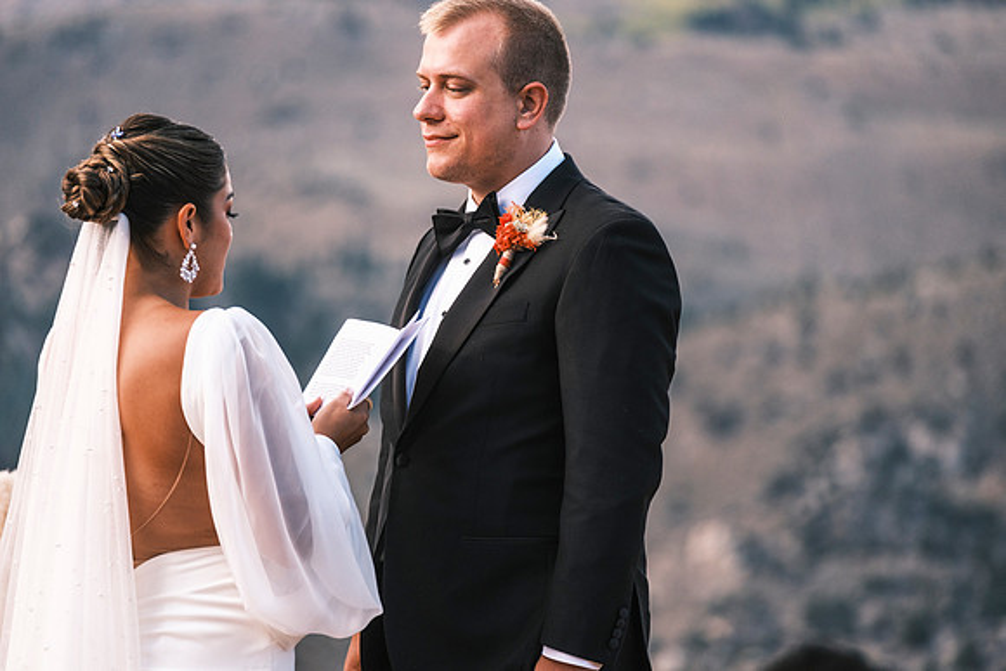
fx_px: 4444
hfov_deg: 12.9
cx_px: 503
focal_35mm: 159
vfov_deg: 8.6
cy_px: 336
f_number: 2.8
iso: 400
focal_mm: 106
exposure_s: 1/1250
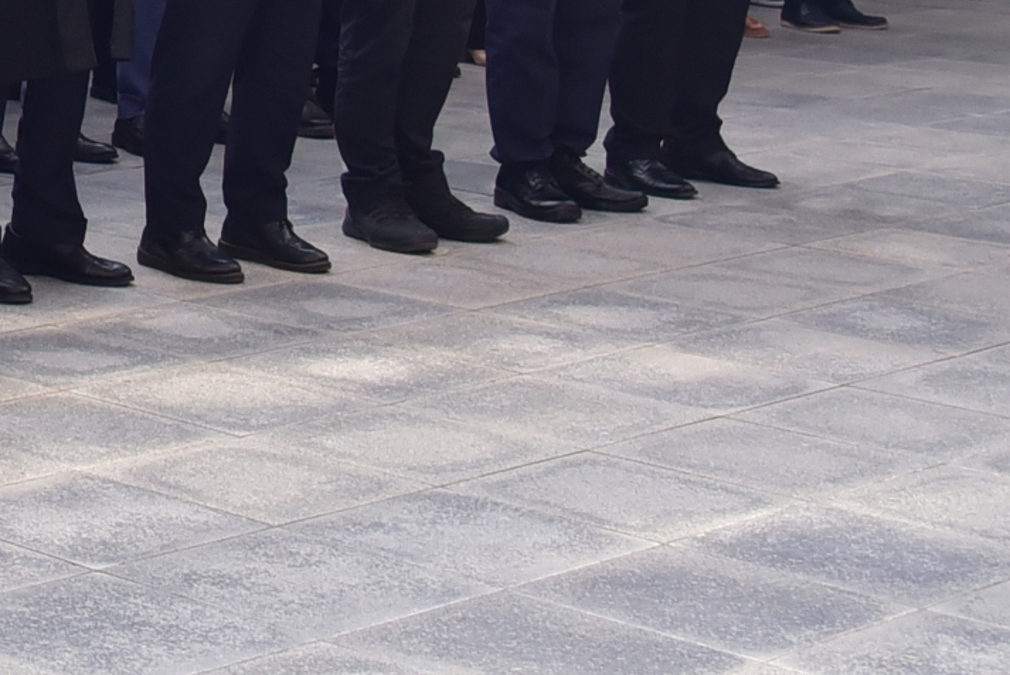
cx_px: -700
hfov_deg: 16.3
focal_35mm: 109
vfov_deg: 11.7
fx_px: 3059
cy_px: -499
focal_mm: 24
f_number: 4
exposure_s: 1/2000
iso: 640
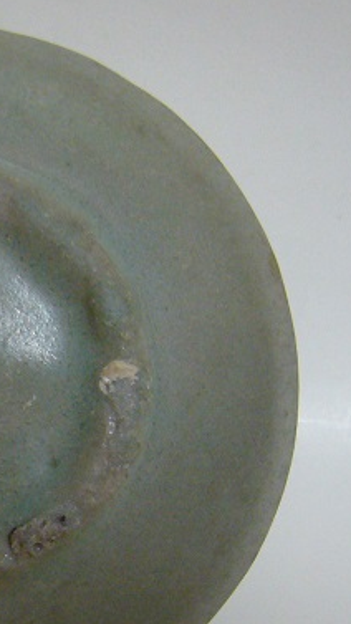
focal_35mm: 81
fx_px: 1341
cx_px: -76
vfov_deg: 26.1
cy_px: 409
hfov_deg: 14.4
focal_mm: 5.8
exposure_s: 1/8
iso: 200
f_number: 2.8
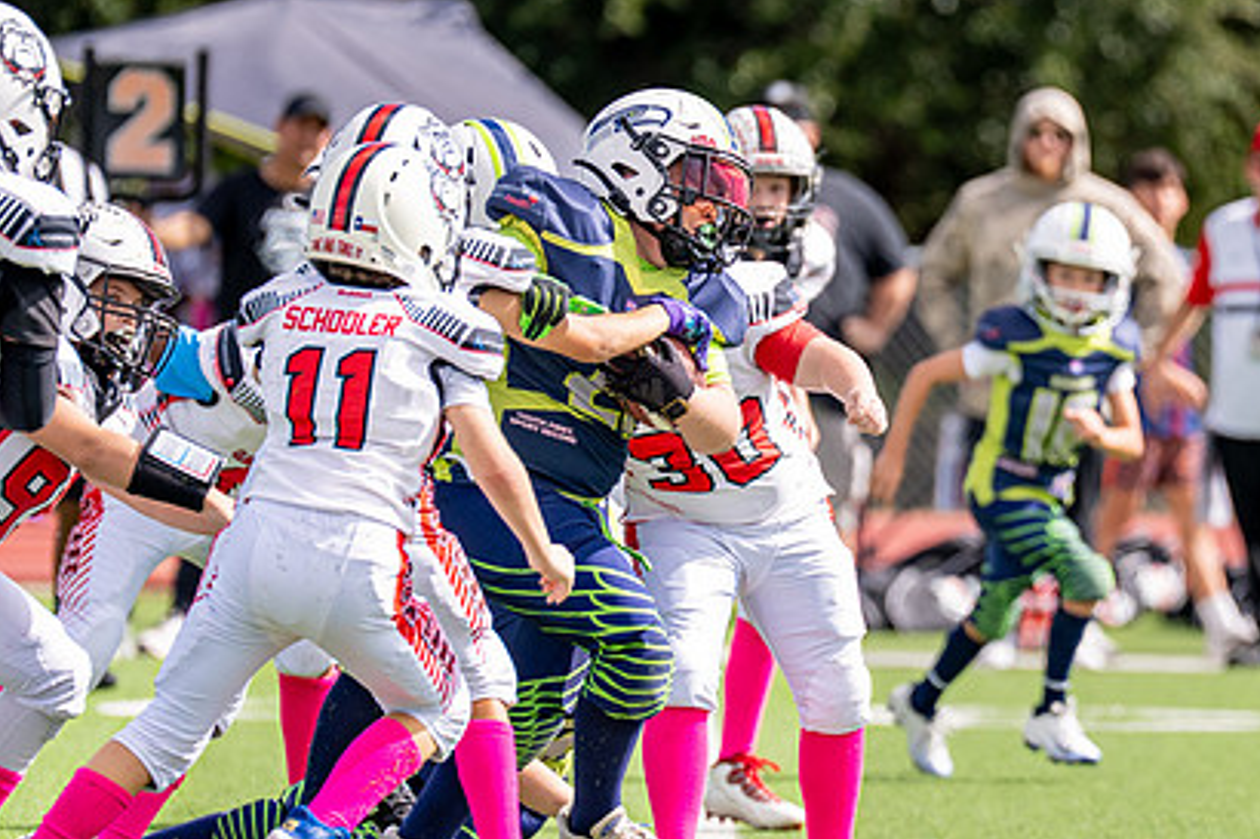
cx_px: 869
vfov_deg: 3.0
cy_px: 438
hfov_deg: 4.4
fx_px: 16233
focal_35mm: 464
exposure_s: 1/3200
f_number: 2.8
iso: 250
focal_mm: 200
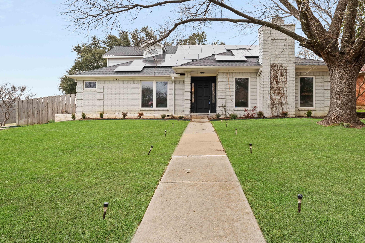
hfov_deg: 76.1
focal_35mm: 23
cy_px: 95
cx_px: 186
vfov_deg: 54.6
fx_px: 233
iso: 100
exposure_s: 1/25
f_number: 11
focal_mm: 18
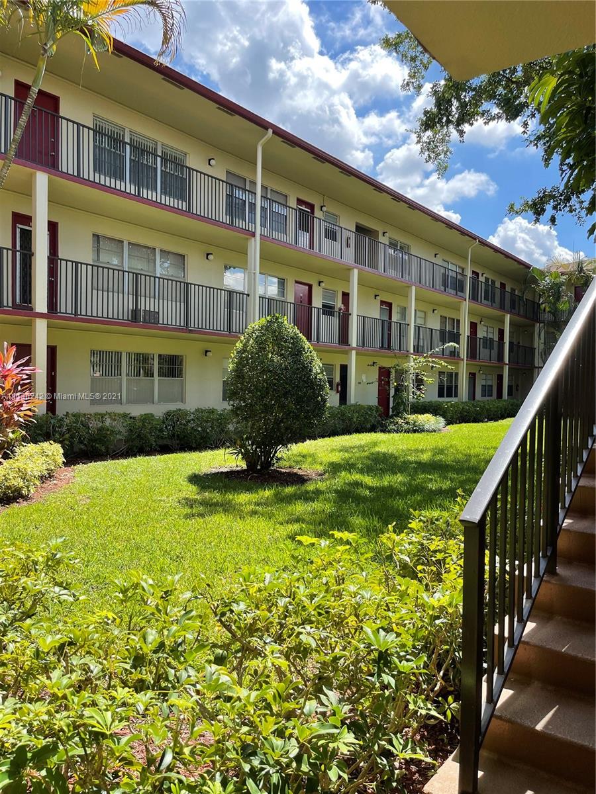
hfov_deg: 53.1
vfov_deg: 67.3
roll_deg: -0.9
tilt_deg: -0.9
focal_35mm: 26
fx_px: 597
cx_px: 298
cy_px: 397
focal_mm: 5.1
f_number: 1.6
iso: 32
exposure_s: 1/1493
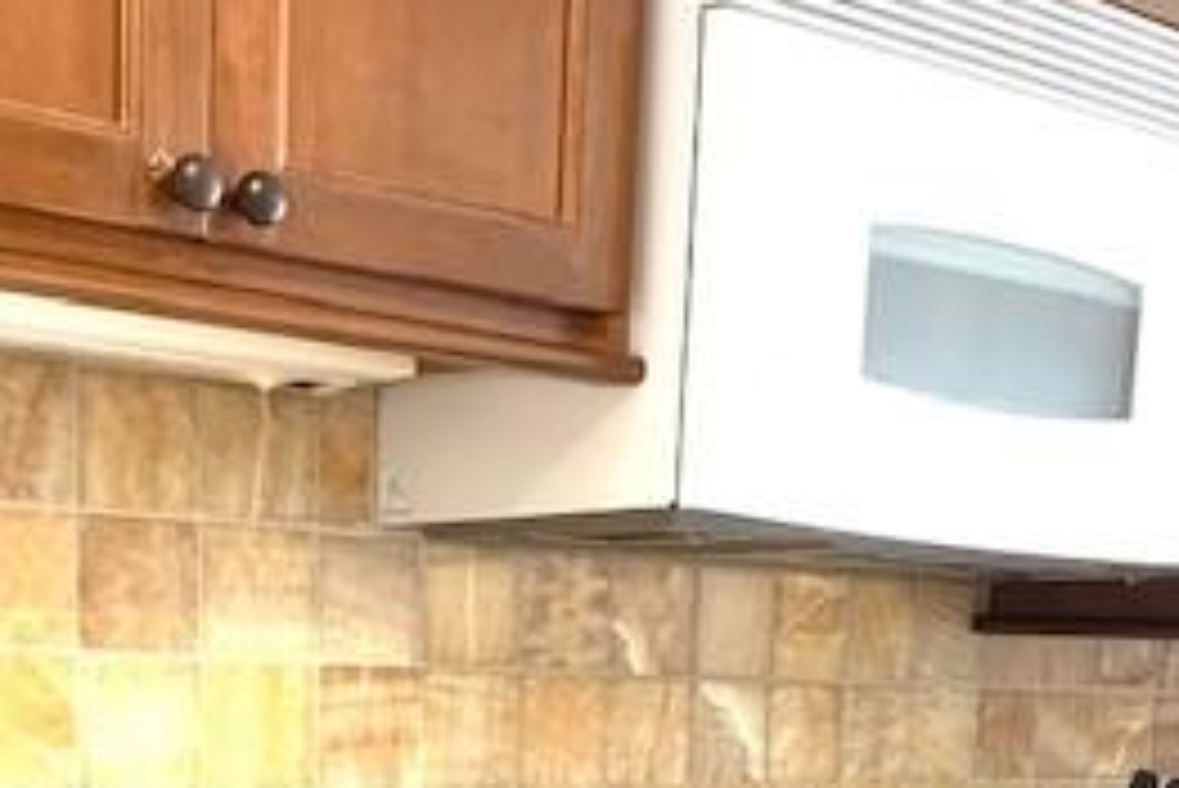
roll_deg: -3.0
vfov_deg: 19.0
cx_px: 644
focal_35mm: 66
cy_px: 1036
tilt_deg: -8.3
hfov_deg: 30.5
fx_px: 2163
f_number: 1.8
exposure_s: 1/60
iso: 250
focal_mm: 4.25
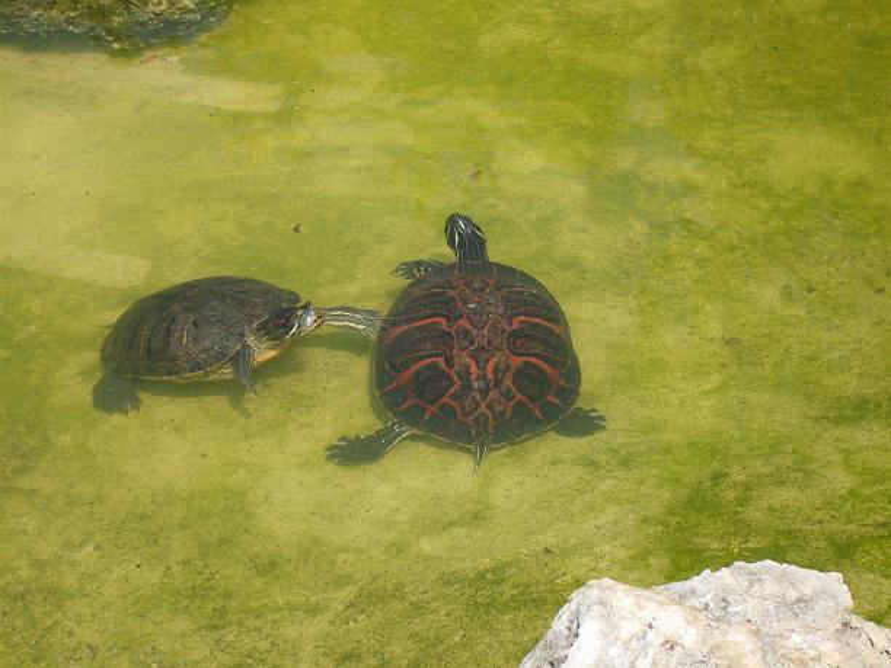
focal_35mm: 114
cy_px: 334
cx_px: 446
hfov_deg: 17.3
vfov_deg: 13.0
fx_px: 2934
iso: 80
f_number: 5.2
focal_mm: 18.9
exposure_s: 1/500
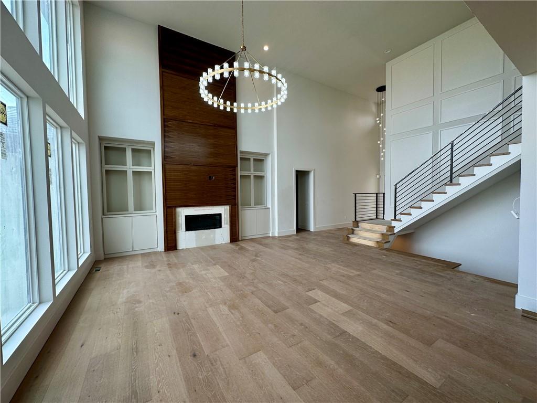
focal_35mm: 14
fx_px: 217
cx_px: 268
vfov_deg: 85.7
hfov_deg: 102.1
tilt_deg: -2.4
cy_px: 202
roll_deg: -0.4
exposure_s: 1/120
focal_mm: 2.22
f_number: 2.2
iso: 50
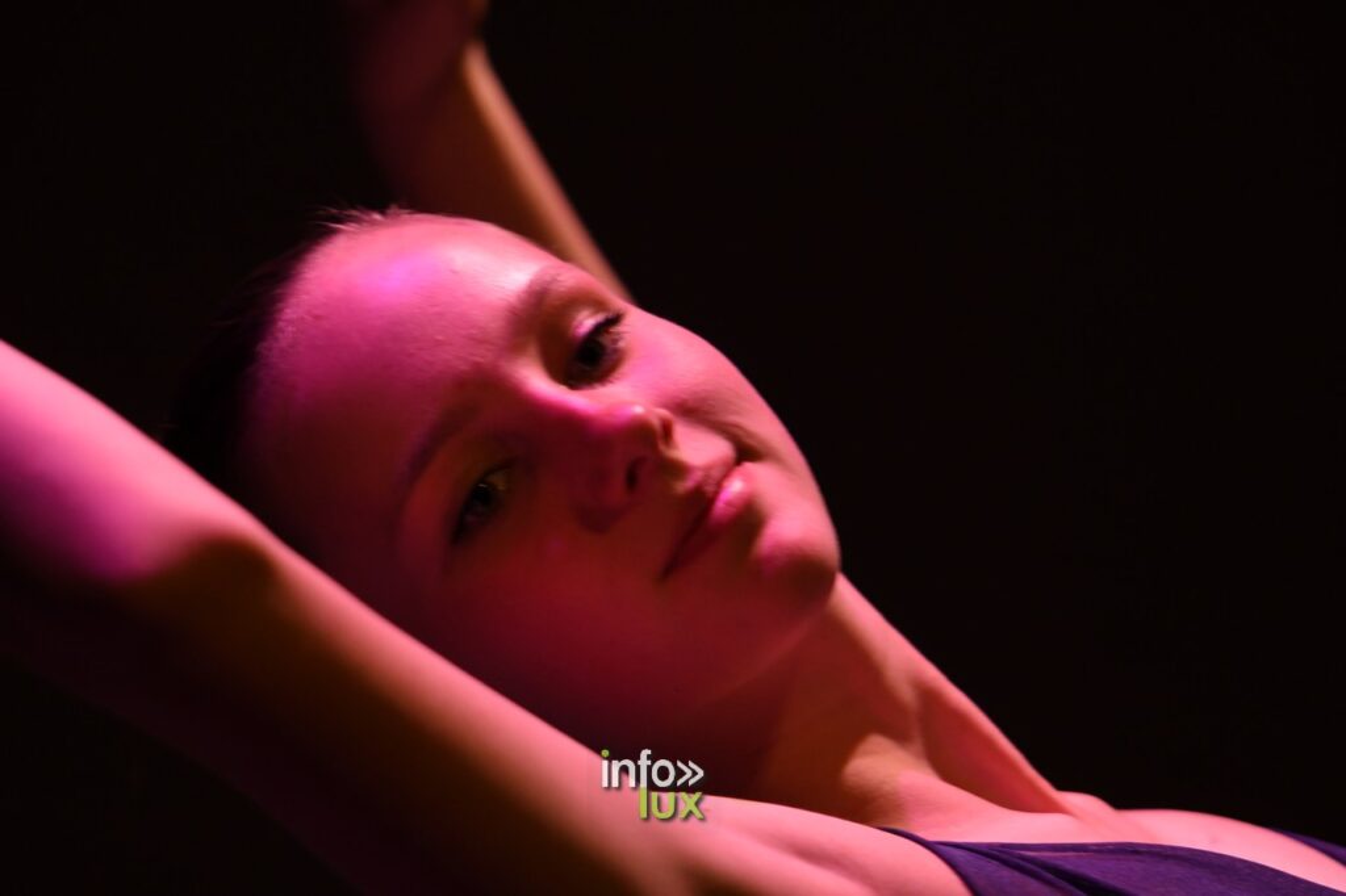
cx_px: 673
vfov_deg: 5.2
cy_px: 448
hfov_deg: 7.9
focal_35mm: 262
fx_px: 9792
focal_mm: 175
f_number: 2.8
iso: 1250
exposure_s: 1/200
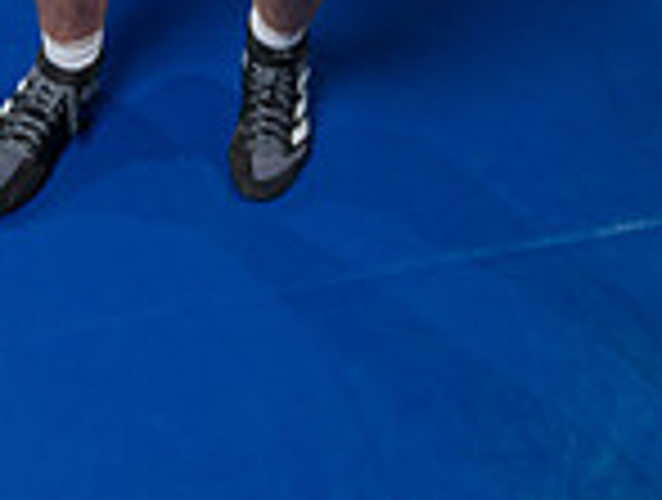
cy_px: -509
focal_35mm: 88
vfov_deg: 14.1
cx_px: 176
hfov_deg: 22.0
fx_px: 1687
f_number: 4
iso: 800
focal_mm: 30
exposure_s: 1/125
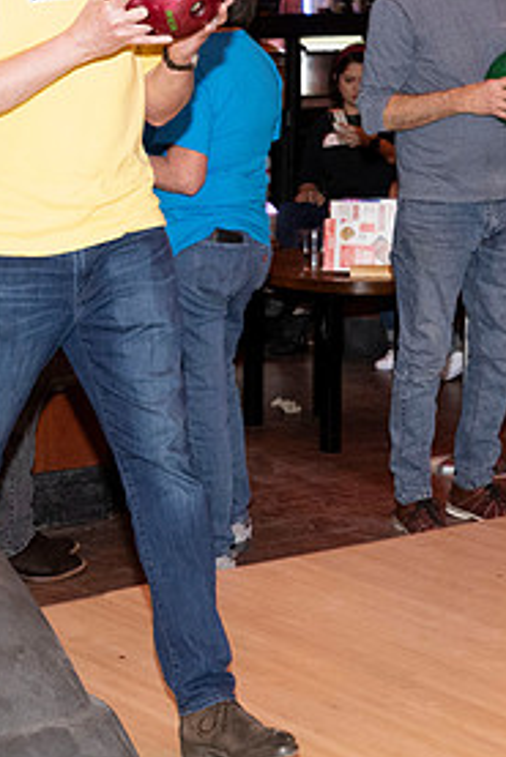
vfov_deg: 20.6
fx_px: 2084
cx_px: 63
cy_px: 292
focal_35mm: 99
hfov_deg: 13.7
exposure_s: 1/100
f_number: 5.6
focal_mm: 35
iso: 2000
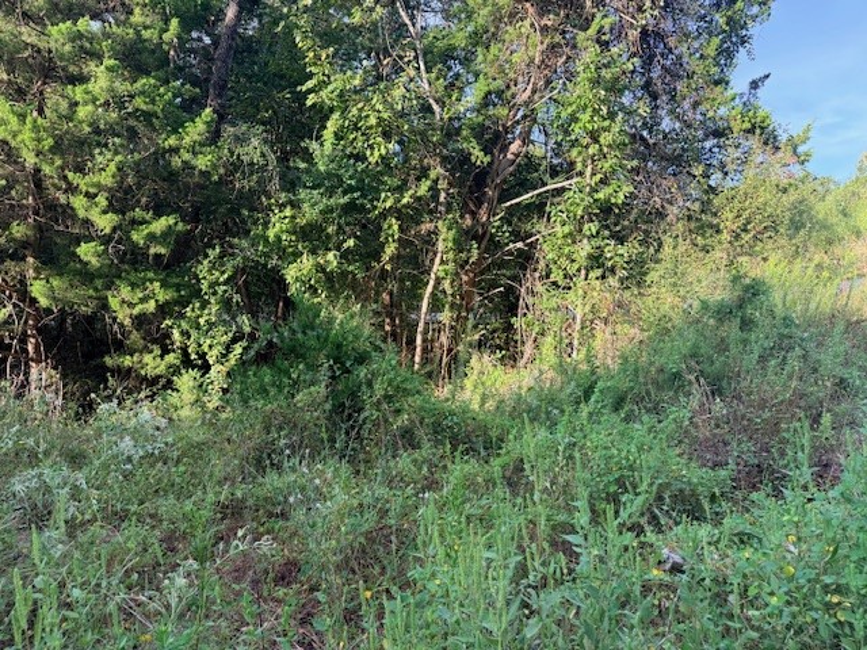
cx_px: 434
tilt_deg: -6.3
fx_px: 601
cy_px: 325
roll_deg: +1.4
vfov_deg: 56.8
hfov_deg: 71.6
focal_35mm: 24
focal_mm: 6.76
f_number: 1.78
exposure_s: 1/677
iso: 100
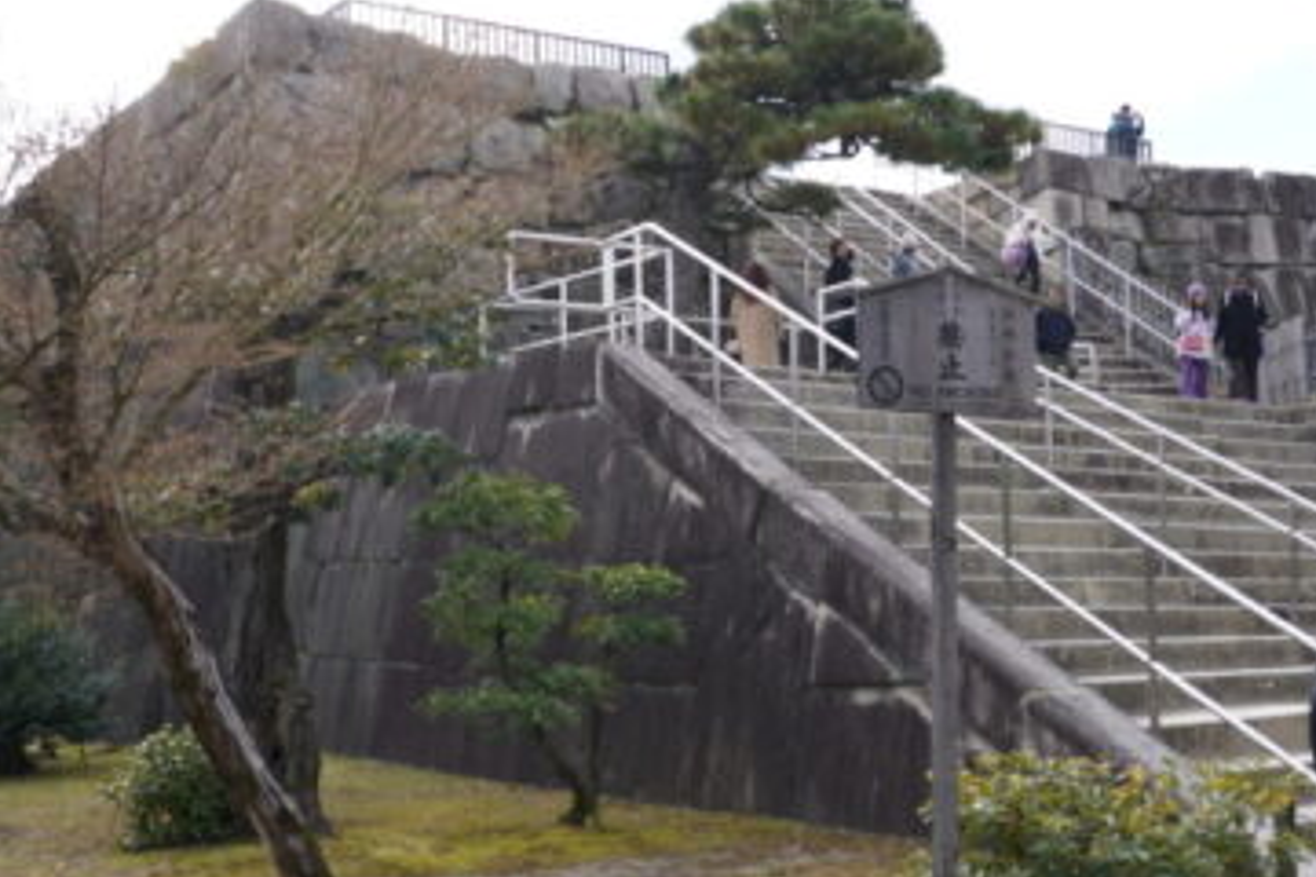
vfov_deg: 26.9
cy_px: 548
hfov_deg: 39.6
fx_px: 1828
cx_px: 724
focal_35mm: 50
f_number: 5
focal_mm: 16
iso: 100
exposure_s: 1/250
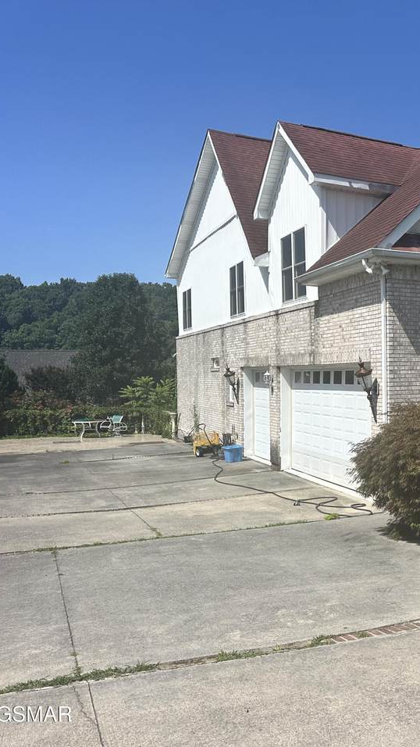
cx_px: 493
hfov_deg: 29.4
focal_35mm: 35
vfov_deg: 56.6
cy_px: 374
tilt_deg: -0.4
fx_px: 693
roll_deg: +0.5
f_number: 1.78
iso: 80
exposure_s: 1/5000
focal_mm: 6.86
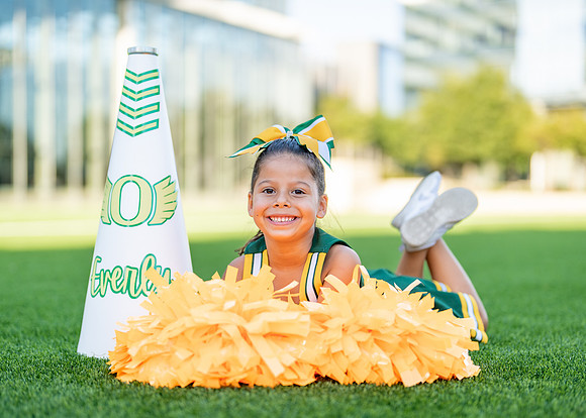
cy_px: 236
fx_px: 993
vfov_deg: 23.8
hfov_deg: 32.9
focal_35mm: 60
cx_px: 282
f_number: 1.2
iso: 100
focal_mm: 50
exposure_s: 1/1600
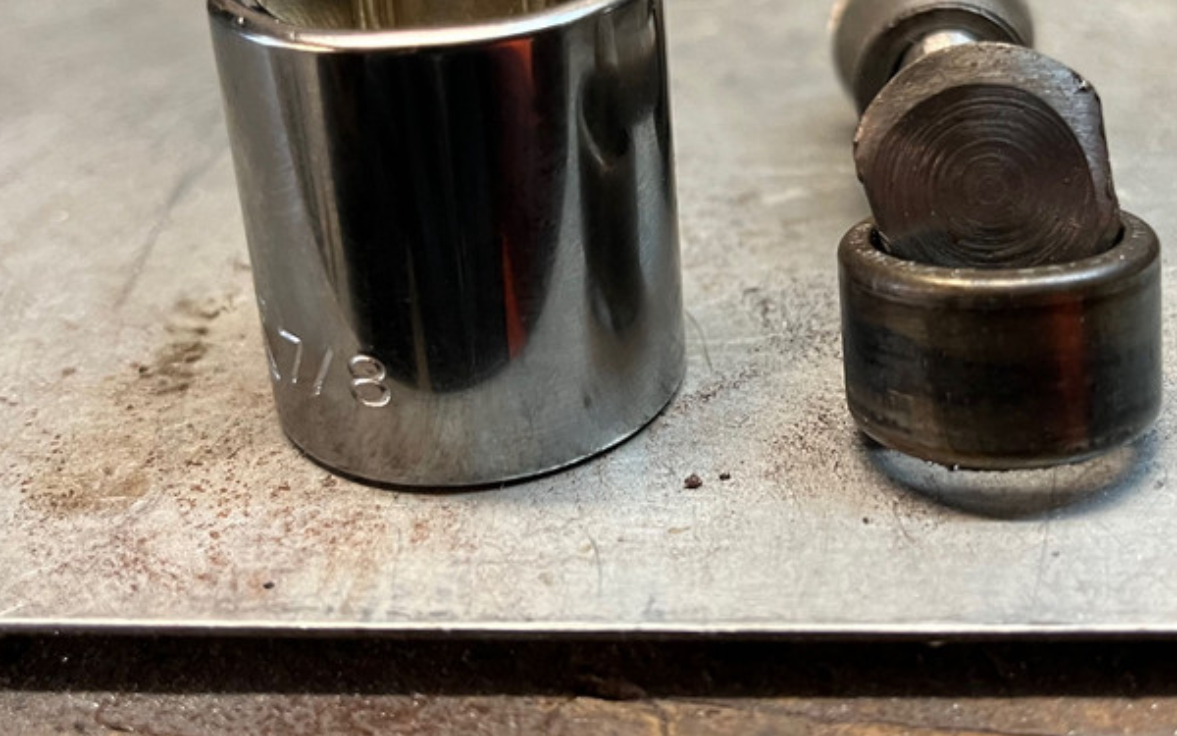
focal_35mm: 49
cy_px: 141
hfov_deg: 40.8
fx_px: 1572
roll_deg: +3.5
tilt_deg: -25.6
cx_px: 723
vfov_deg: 25.8
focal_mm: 5.1
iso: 200
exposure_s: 1/60
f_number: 1.6
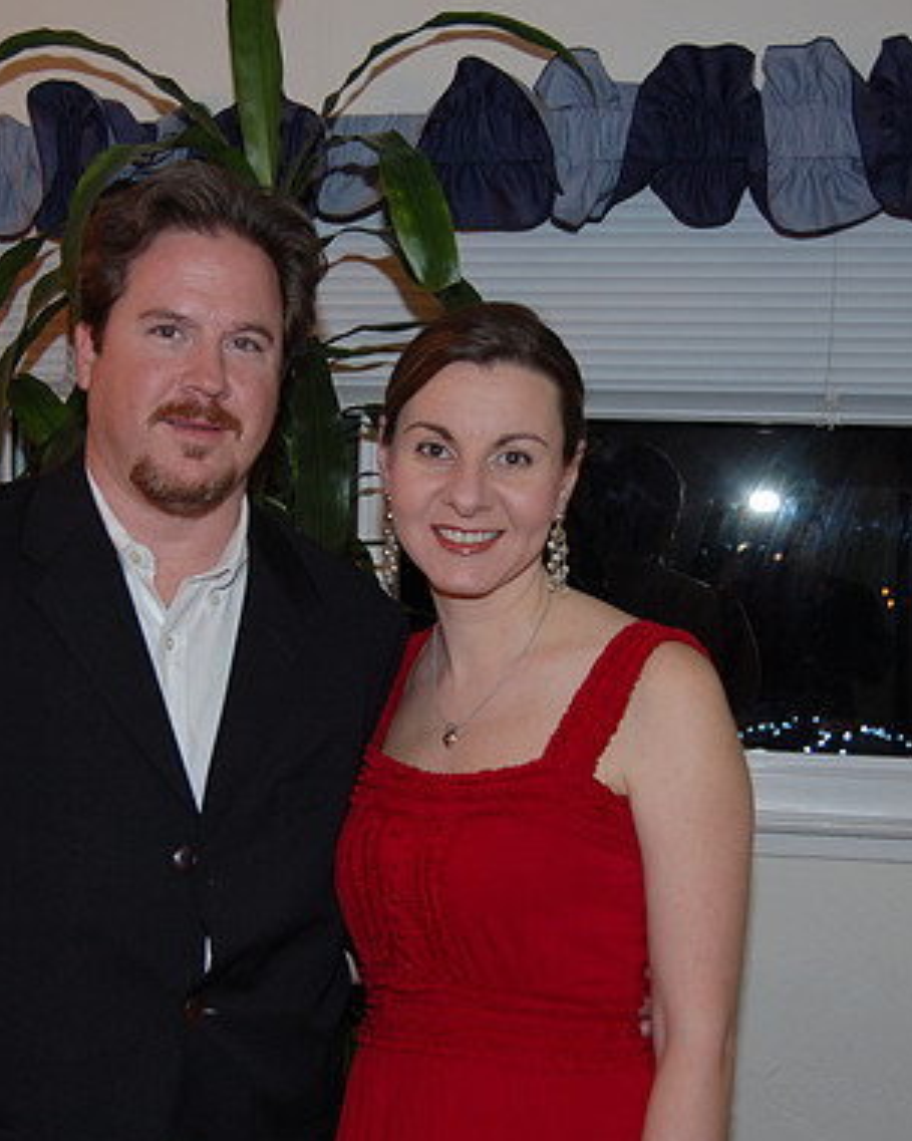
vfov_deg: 33.6
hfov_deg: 27.1
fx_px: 1890
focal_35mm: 56
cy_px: 578
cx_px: 358
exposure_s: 1/60
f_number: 4.2
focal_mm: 26
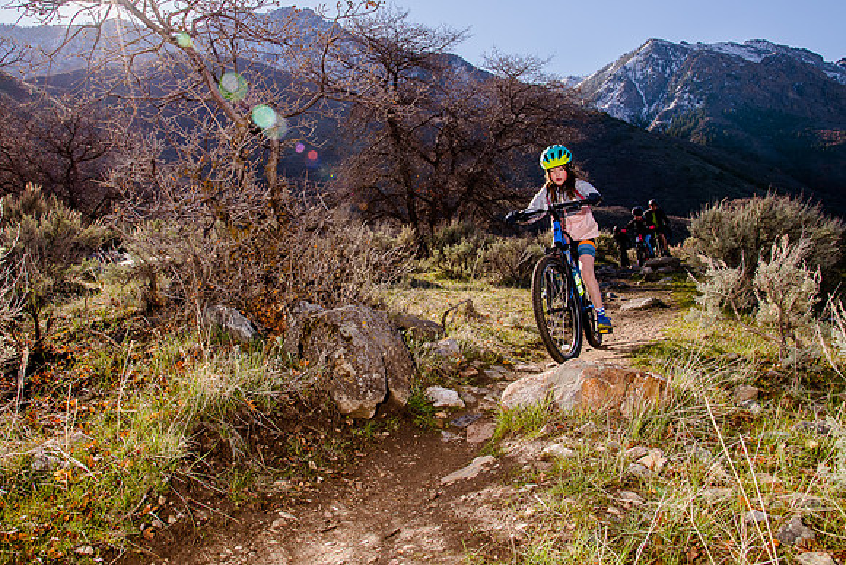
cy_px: 231
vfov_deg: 41.4
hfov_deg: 59.0
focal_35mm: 32
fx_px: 745
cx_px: 375
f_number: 11
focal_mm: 24
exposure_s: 1/200
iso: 250
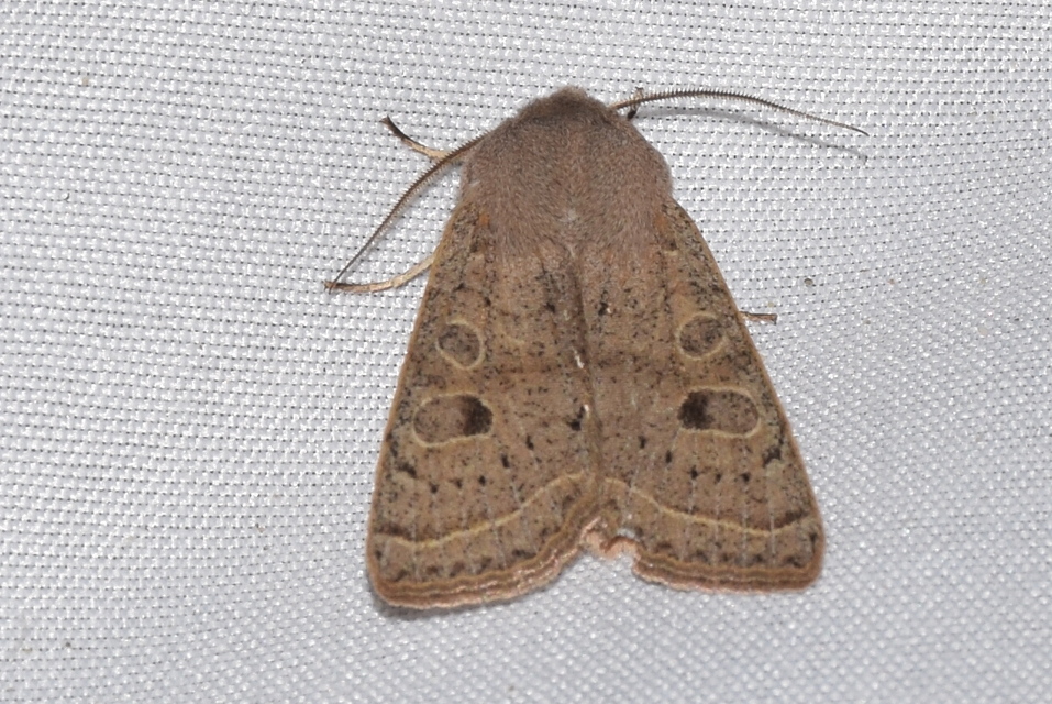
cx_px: 526
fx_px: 4607
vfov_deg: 8.7
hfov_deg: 13.0
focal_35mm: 158
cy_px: 352
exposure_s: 1/60
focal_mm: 105
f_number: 13
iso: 100
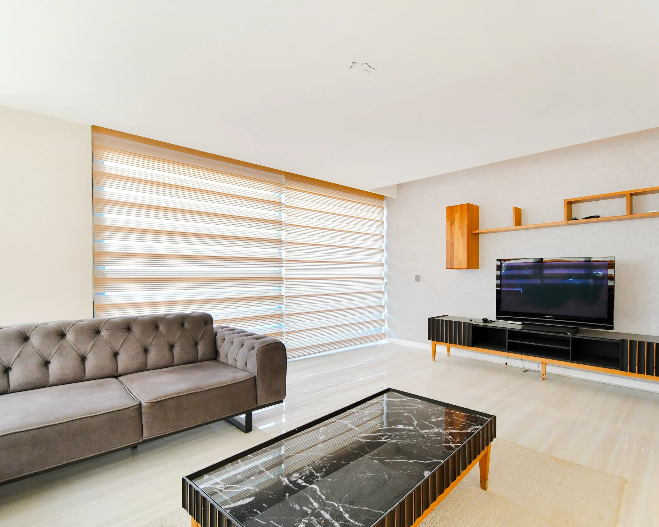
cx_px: 337
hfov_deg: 89.6
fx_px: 332
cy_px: 263
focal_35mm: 17
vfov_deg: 77.0
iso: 900
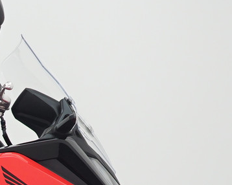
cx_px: -222
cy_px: 325
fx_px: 1729
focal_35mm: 252
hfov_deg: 7.4
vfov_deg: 6.0
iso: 500
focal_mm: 50
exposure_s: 1/60
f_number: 4.5
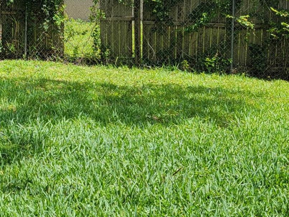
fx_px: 718
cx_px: -127
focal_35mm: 86
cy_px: 21
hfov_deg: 20.1
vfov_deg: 16.9
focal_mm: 6.7
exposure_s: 1/525
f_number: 1.8
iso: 16
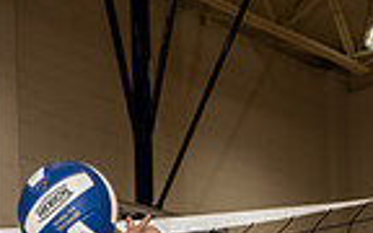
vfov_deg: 8.5
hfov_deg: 14.8
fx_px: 1423
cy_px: 572
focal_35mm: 140
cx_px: 28
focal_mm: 44
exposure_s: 1/250
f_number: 6.3
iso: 320
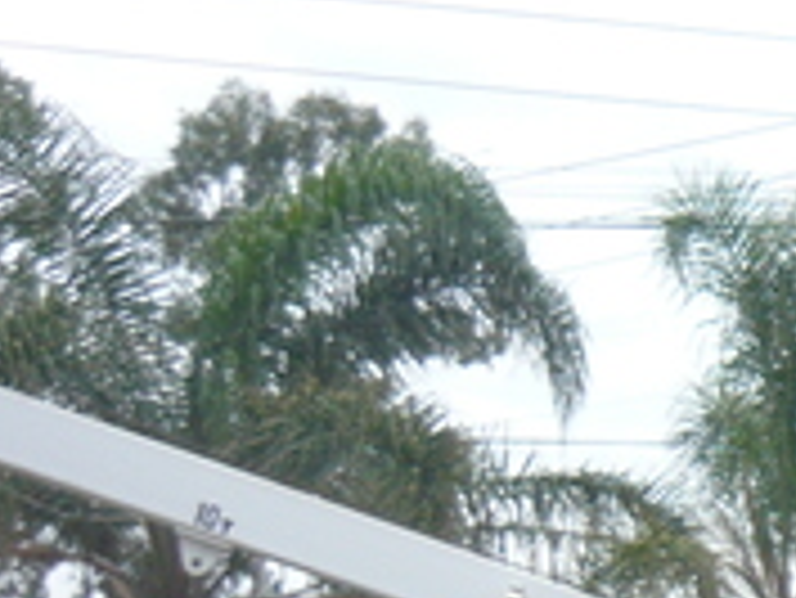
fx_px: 3429
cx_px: 1713
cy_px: 791
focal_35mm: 149
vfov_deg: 9.8
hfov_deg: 11.6
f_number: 2.8
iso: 100
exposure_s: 1/250
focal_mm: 5.5
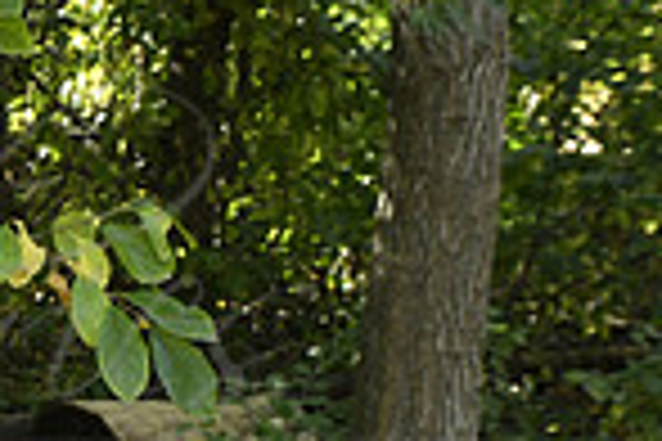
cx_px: -536
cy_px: 376
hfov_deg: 13.0
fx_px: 2611
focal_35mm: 142
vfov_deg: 9.6
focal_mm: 36
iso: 1600
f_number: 8
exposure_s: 1/80
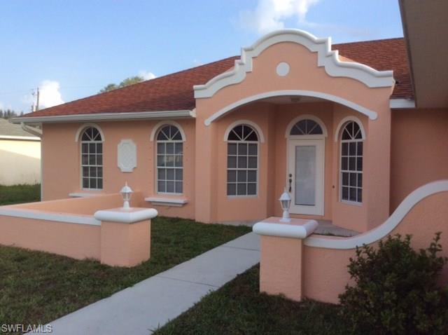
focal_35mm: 33
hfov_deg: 55.4
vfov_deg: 42.8
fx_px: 426
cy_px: 168
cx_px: 224
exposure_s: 1/657
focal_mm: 3.3
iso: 32
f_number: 2.4
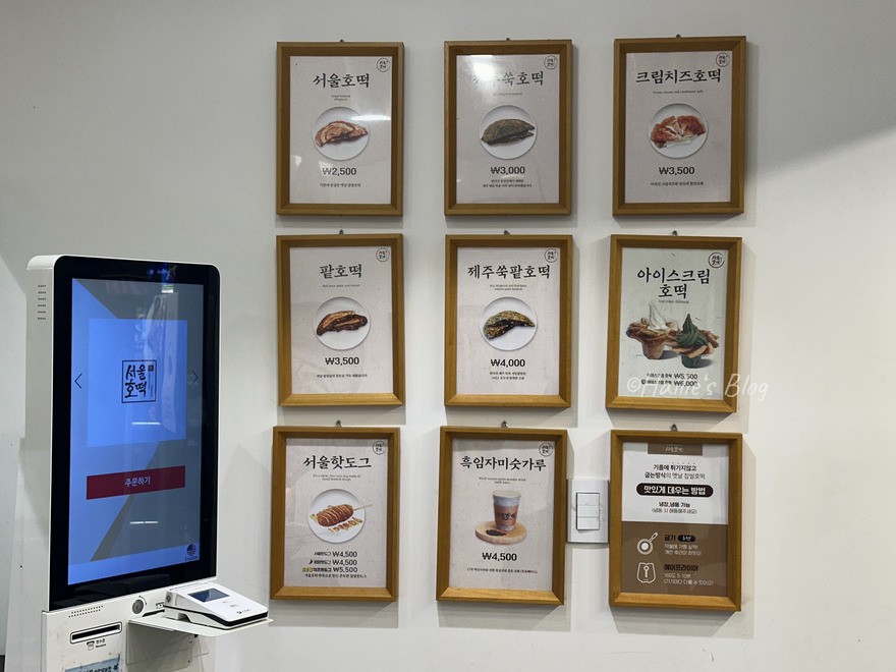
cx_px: 448
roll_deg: -0.3
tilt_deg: +0.6
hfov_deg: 39.7
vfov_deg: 30.3
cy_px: 336
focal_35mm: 48
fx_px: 1242
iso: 80
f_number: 1.78
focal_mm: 6.86
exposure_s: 1/120
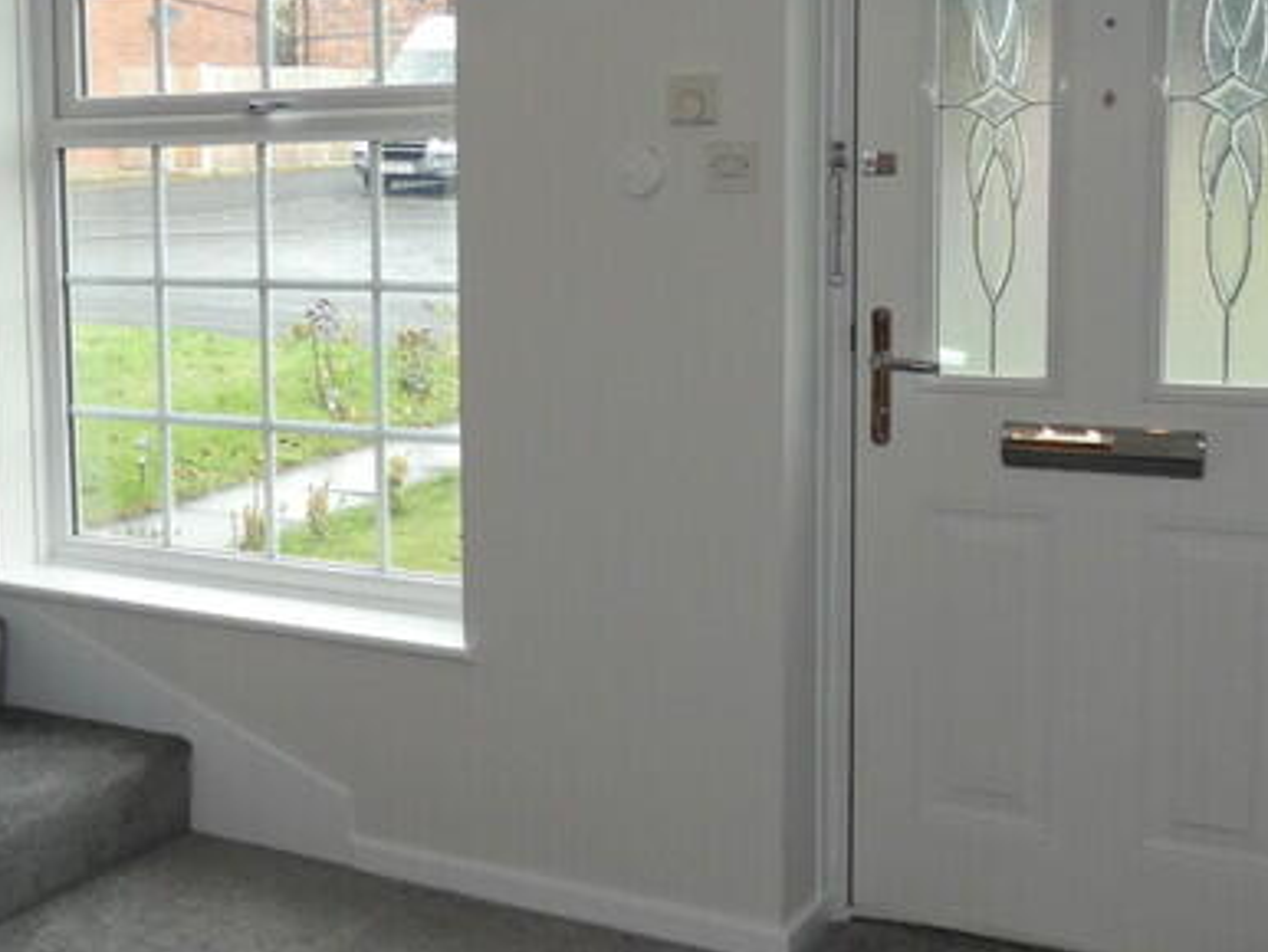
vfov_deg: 27.5
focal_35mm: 53
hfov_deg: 34.8
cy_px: 378
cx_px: 223
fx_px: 1943
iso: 80
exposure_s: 1/60
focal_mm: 3.6
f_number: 2.8
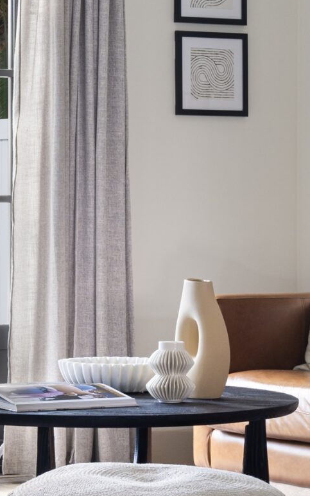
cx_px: 118
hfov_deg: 8.6
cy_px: 189
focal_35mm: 152
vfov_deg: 13.7
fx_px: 2053
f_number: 9
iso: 125
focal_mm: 30
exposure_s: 1/1.67
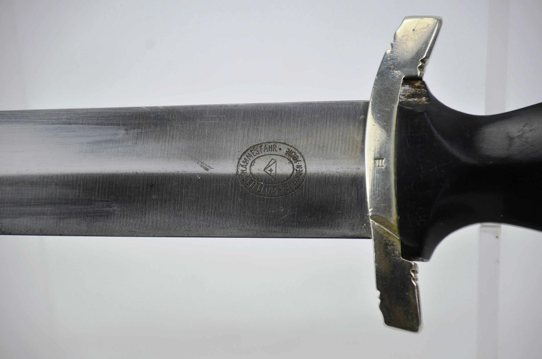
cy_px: 180
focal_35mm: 202
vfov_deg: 6.8
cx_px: 271
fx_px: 3042
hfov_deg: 10.2
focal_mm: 135
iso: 800
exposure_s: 1/250
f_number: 5.6
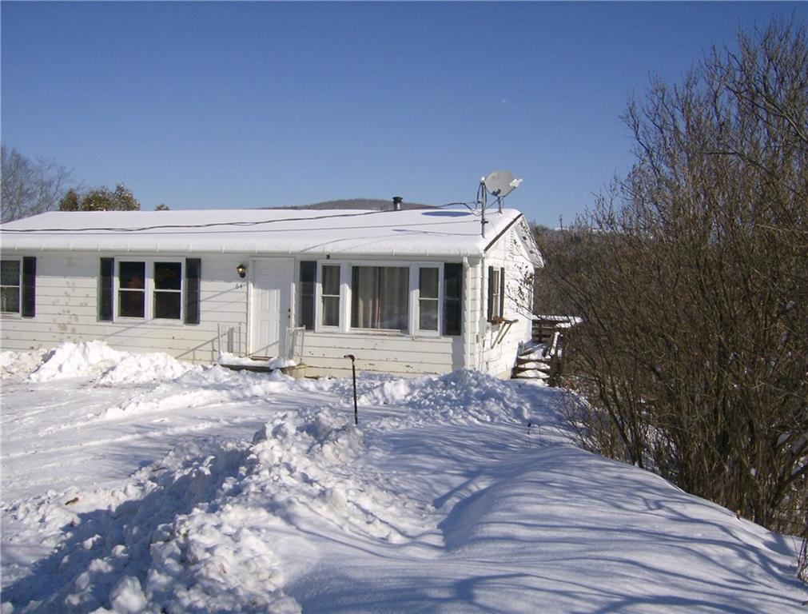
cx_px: 404
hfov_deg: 51.1
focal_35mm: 36
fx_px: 844
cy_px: 307
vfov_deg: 40.0
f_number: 4.7
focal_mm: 6
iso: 100
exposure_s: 1/2000
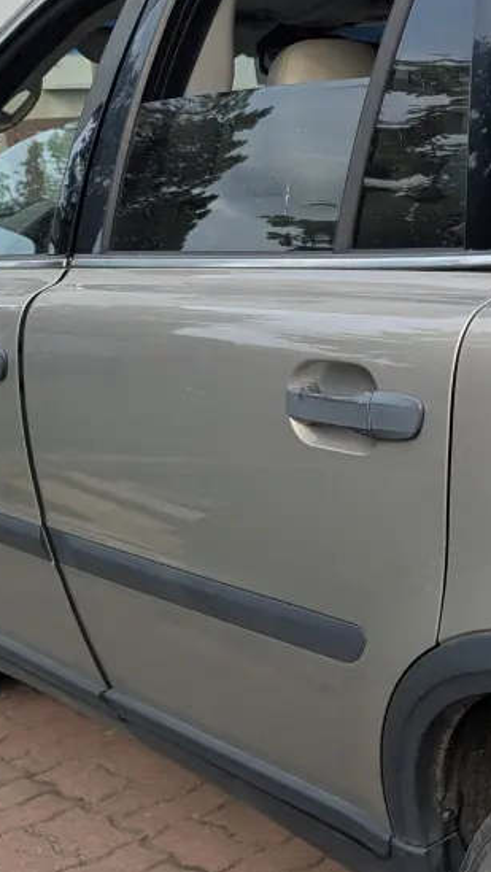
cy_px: 578
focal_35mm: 61
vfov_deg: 34.1
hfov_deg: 18.0
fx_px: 1411
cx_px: 701
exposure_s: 1/775
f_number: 1.85
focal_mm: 6.81
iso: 32
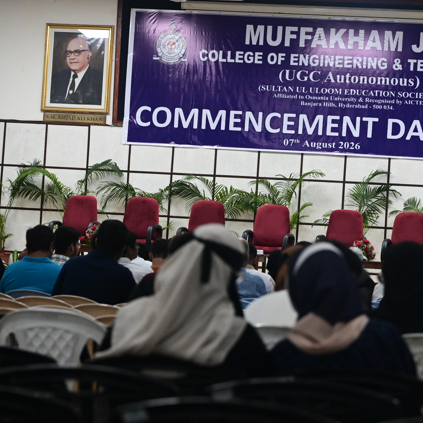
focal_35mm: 163
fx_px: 2253
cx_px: 314
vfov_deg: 10.7
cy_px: 224
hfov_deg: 10.7
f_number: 5.6
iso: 8000
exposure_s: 1/400
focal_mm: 120
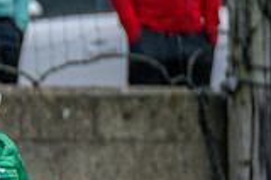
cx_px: -318
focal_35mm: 2706
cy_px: 347
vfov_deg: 0.5
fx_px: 20329
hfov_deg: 0.8
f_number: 2.8
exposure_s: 1/6400
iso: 250
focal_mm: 300
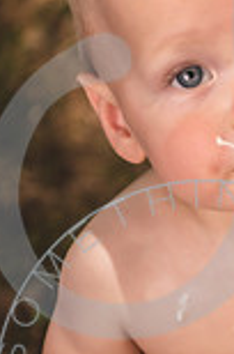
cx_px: 310
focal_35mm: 205
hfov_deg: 6.6
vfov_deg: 10.1
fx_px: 2008
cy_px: 218
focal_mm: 70
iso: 200
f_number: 2.8
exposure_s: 1/400
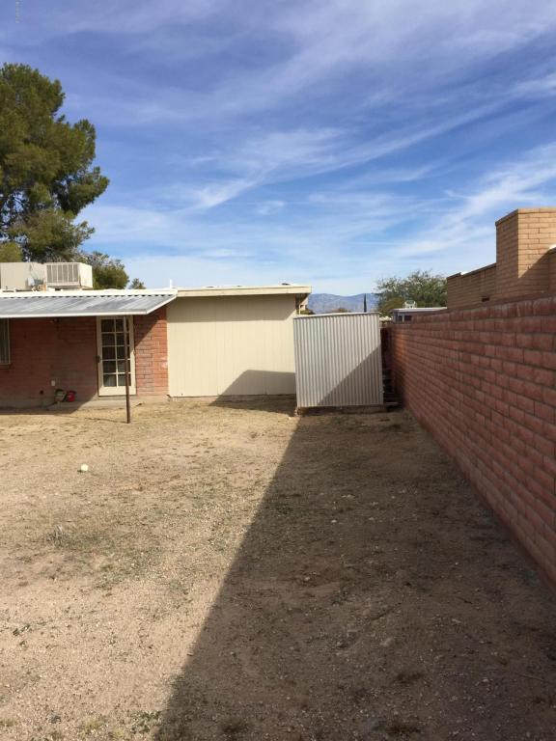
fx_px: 621
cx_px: 278
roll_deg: +1.2
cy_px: 370
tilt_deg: -0.2
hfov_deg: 48.2
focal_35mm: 29
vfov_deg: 61.7
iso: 32
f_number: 2.2
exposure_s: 1/2825
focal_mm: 4.15
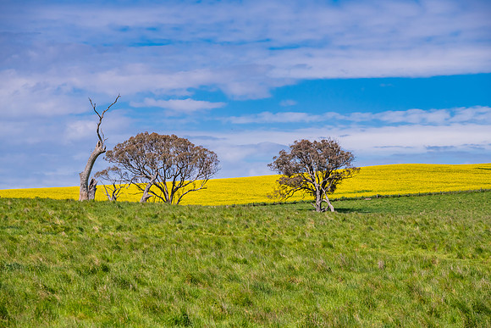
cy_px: 164
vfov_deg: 6.9
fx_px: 2728
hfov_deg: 10.3
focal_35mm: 200
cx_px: 246
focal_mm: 200
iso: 400
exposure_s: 1/1600
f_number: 8
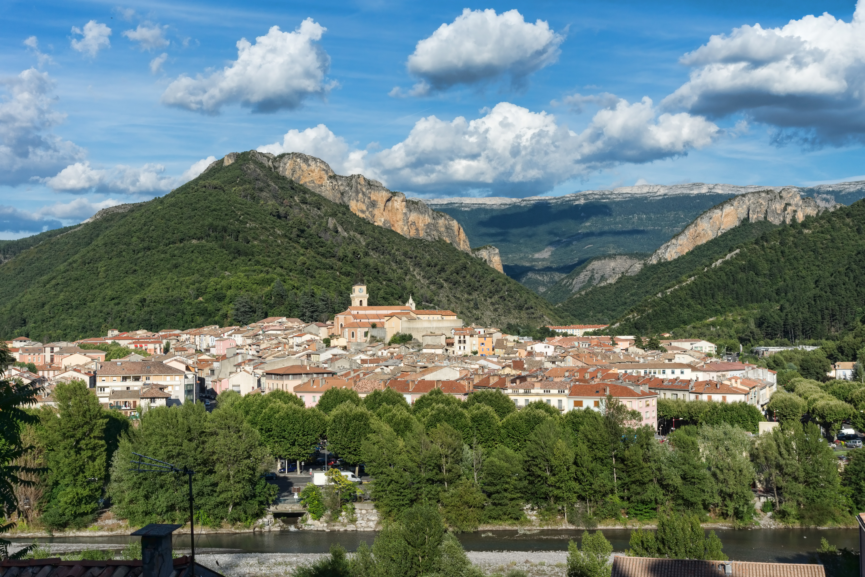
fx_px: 1081
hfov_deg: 43.6
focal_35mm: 45
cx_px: 432
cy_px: 288
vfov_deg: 29.9
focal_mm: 30
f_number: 8
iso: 100
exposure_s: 1/500
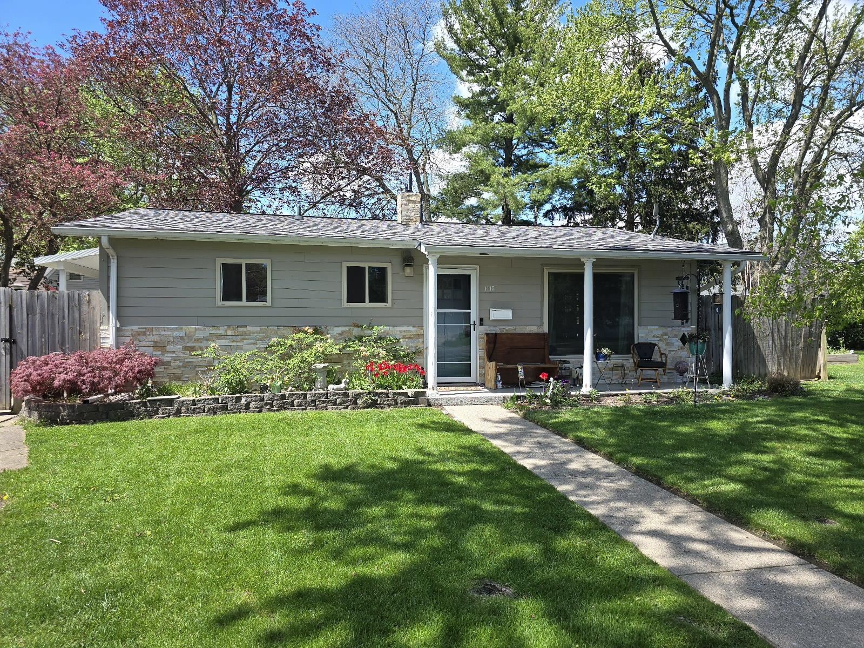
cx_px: 432
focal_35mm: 23
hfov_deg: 73.9
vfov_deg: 58.9
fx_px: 574
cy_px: 324
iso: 12
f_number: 1.7
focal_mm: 6.3
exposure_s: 1/312
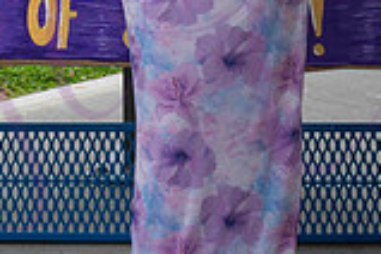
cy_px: -218
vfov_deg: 9.8
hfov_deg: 15.5
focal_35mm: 132
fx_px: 1397
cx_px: 180
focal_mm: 34.5
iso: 400
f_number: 9
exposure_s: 1/500
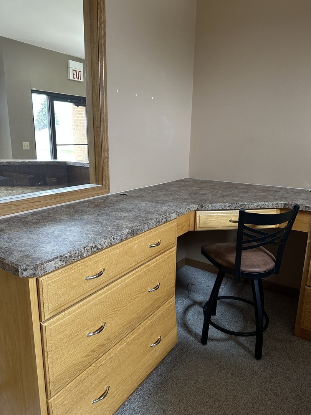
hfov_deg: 56.8
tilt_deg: -11.7
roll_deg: -1.4
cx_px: 156
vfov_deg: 71.6
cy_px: 208
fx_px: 287
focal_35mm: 24
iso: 200
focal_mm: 6.86
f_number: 1.78
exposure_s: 1/60
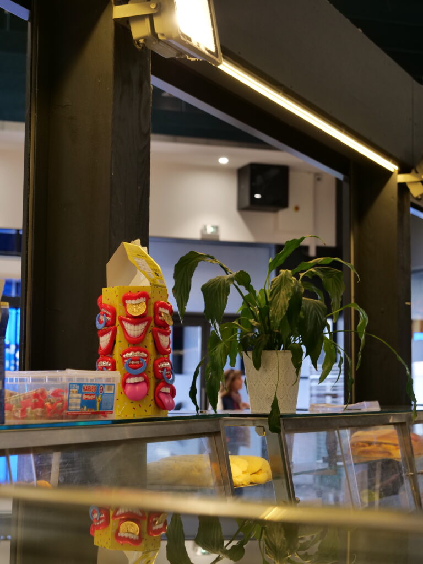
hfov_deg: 21.6
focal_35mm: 68
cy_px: 282
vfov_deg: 28.6
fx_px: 1108
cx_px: 212
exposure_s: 1/80
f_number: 3.8
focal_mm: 34
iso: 400
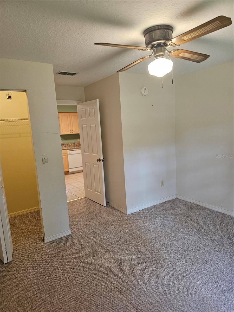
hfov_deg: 58.9
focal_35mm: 23
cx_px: 117
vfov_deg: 73.9
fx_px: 207
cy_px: 156
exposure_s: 1/120
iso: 250
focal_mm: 6.3
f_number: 1.7
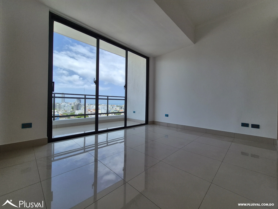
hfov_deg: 106.2
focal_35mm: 13
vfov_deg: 89.9
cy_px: 104
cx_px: 139
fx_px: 104
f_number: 2.2
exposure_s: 1/1996
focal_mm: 2.2
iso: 64
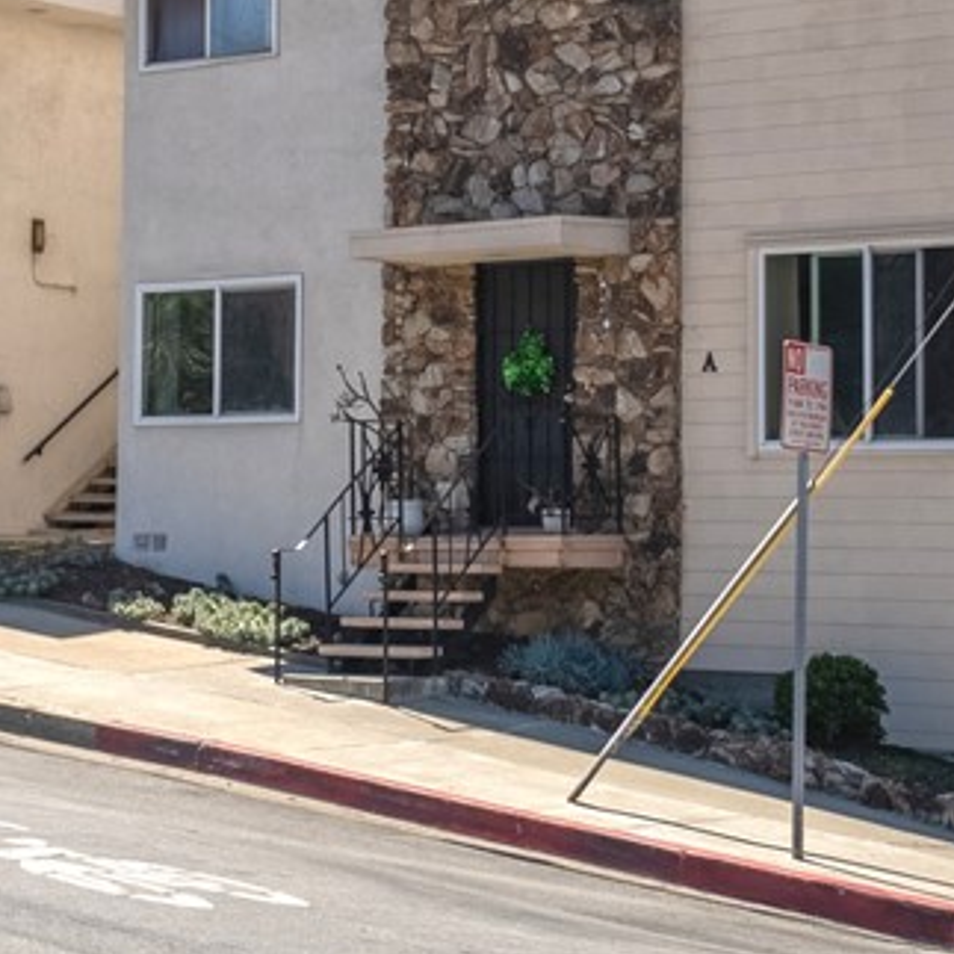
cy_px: 263
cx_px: 276
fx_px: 3118
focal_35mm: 100
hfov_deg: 17.3
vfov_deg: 17.3
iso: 400
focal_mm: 35
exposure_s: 1/5000
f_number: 11
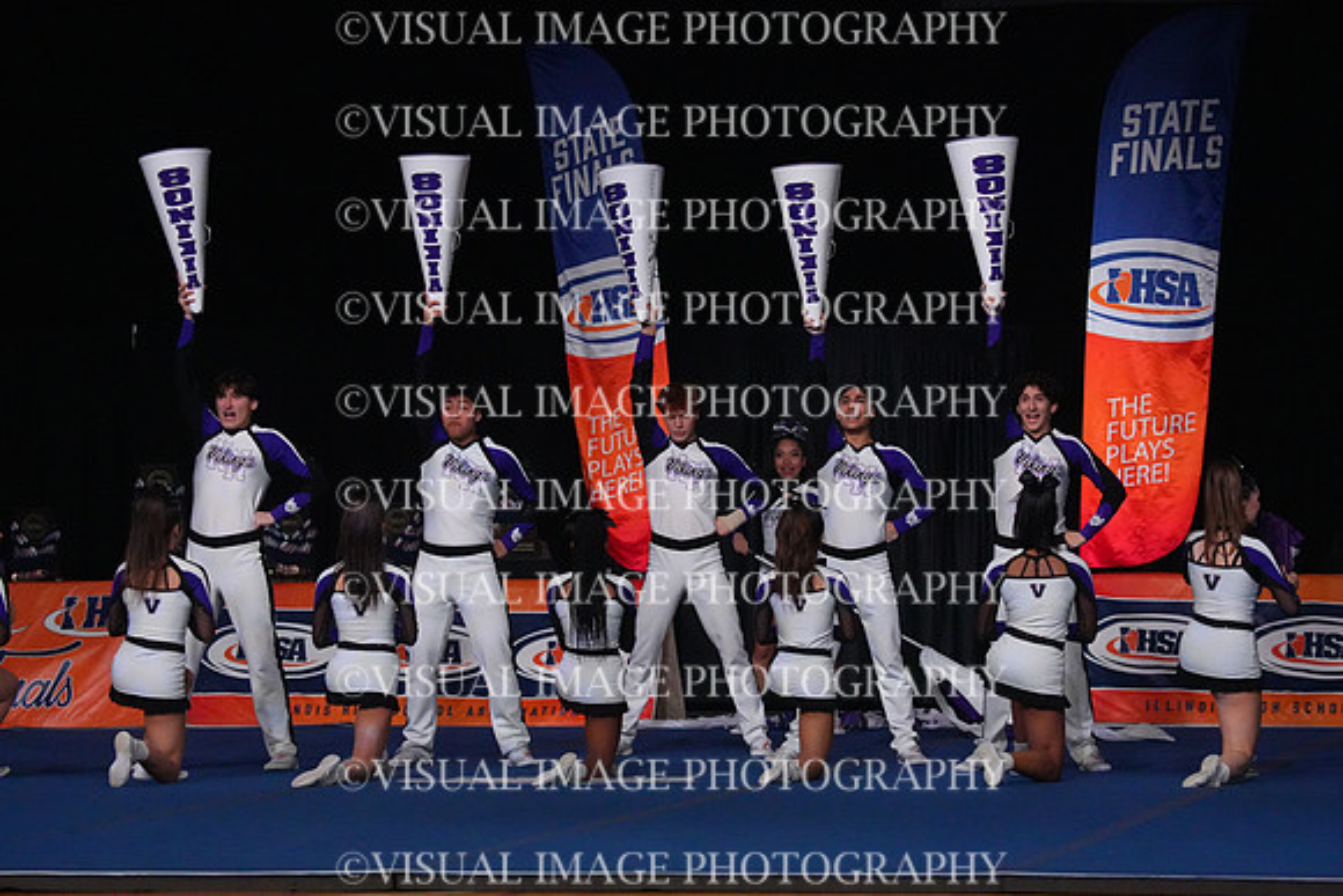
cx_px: 672
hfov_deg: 13.7
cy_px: 448
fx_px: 5597
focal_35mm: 150
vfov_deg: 9.2
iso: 16000
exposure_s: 1/1250
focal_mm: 150
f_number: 5.6
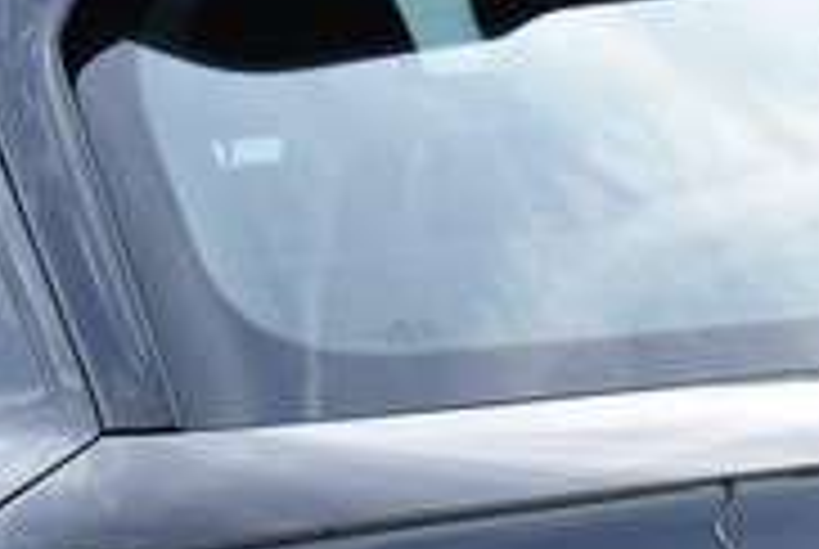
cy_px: 670
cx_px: 171
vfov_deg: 3.4
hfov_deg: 5.1
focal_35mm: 405
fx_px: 9229
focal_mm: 48
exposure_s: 1/200
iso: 400
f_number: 7.1
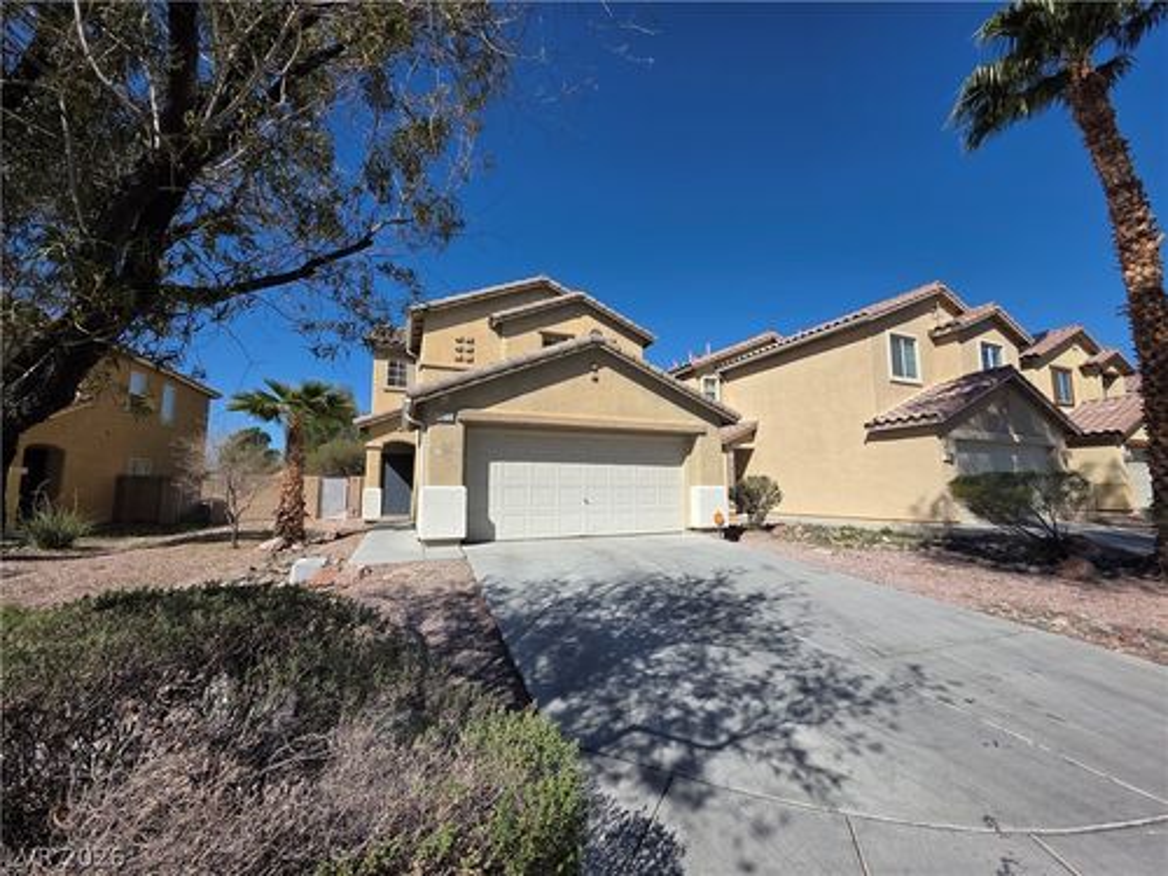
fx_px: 439
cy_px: 438
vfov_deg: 89.9
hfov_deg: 106.2
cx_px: 584
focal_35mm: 13
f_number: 1.9
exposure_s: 1/3203
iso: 40
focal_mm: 2.2
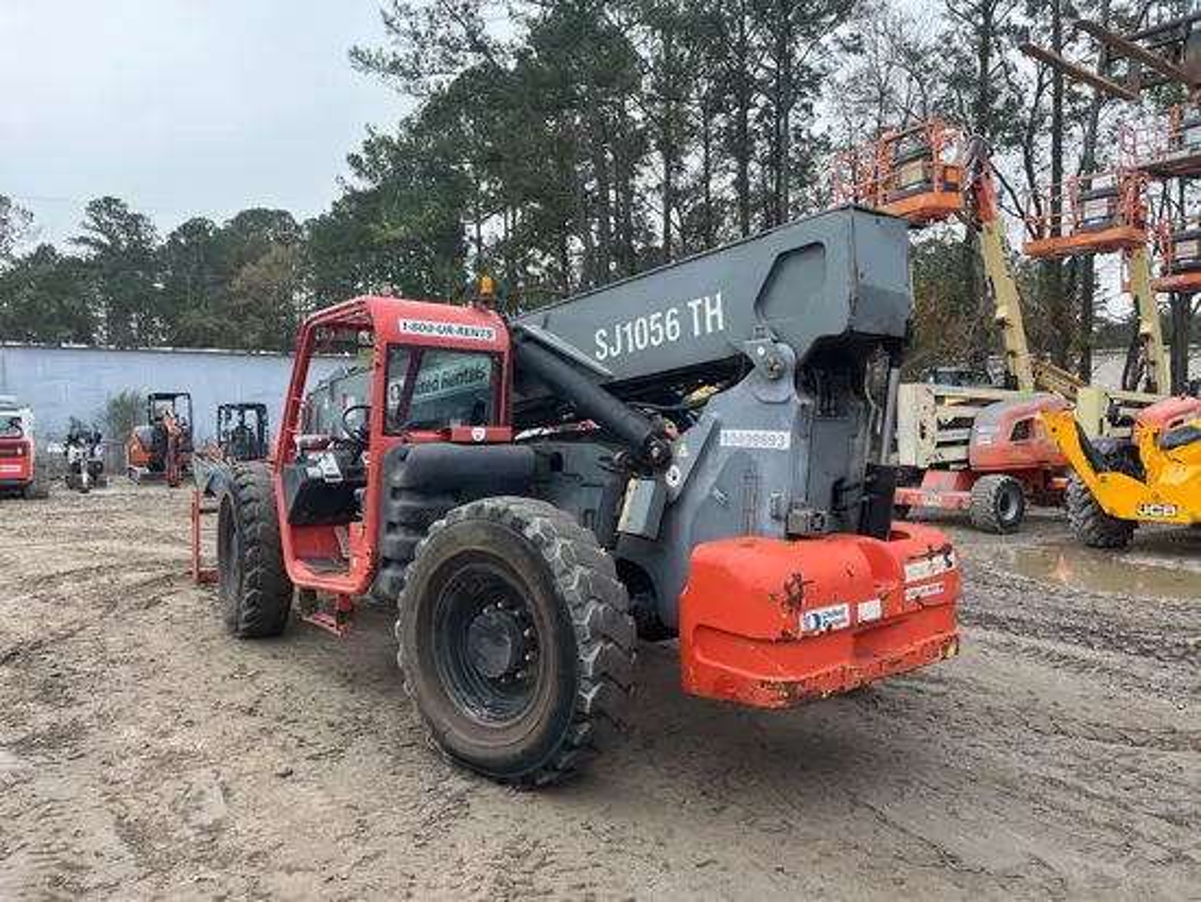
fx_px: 902
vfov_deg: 53.1
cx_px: 600
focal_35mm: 26
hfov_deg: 67.3
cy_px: 451
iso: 50
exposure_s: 1/143
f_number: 1.6
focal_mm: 5.1
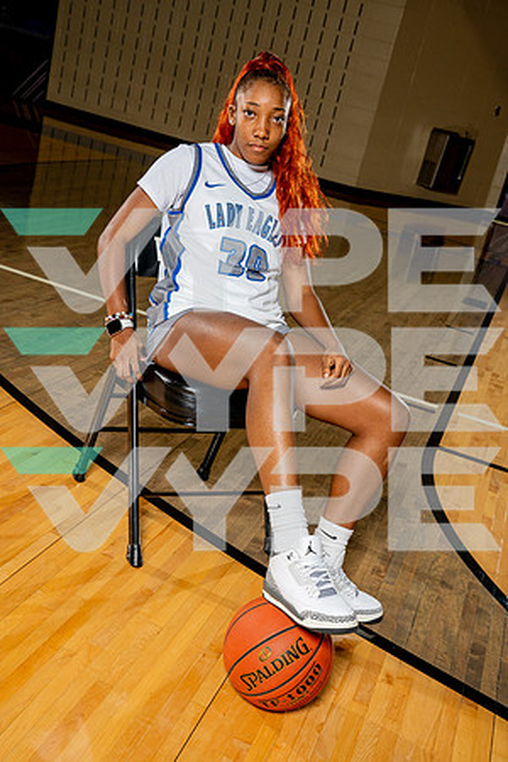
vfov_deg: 44.5
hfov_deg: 30.5
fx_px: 931
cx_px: 254
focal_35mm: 44
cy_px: 381
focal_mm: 44
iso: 400
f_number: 8
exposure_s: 1/250
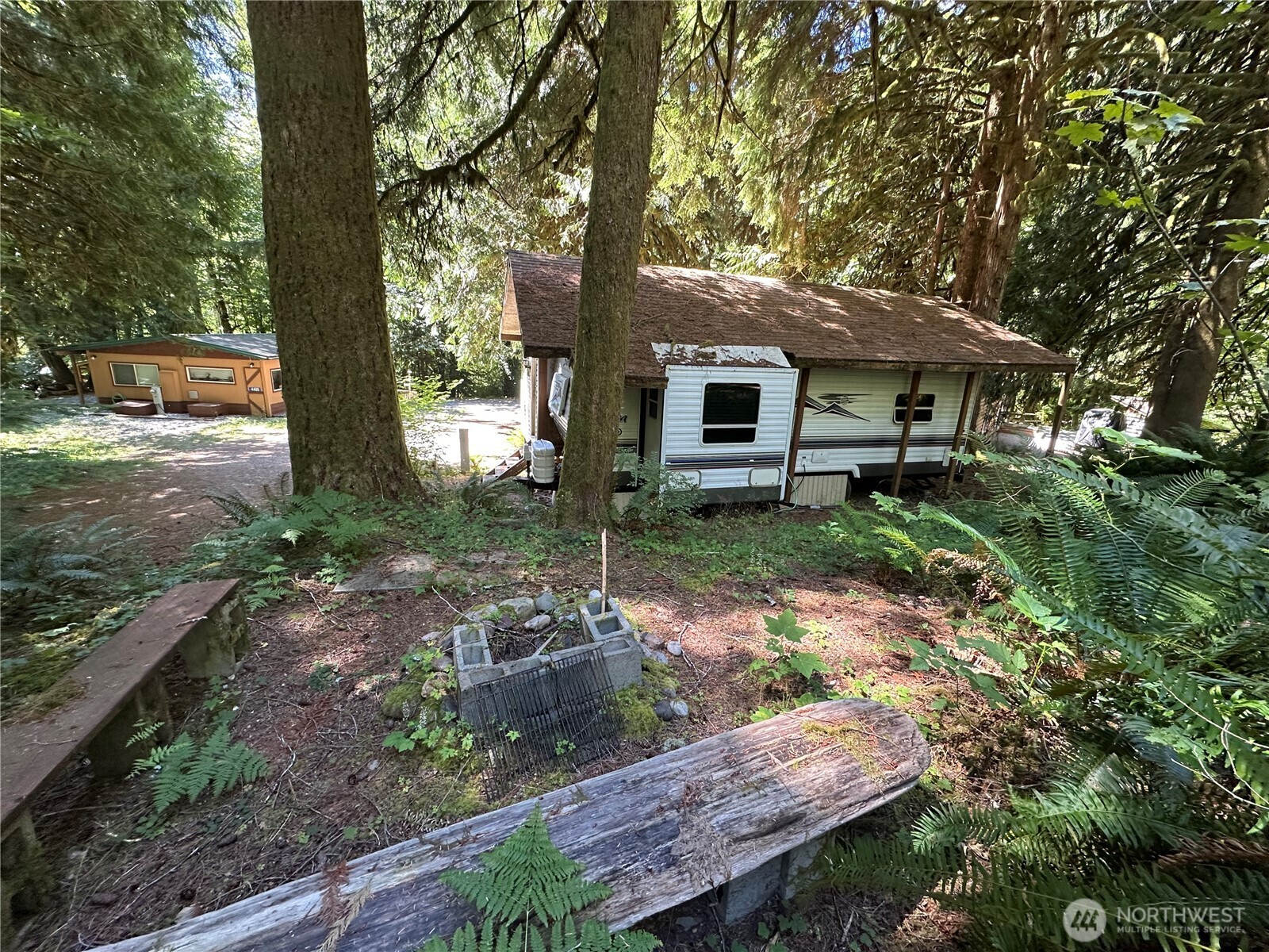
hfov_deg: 102.1
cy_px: 476
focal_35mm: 14
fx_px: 513
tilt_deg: -16.4
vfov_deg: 85.7
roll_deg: -3.7
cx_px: 634
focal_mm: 2.22
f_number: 2.2
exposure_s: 1/99
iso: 200
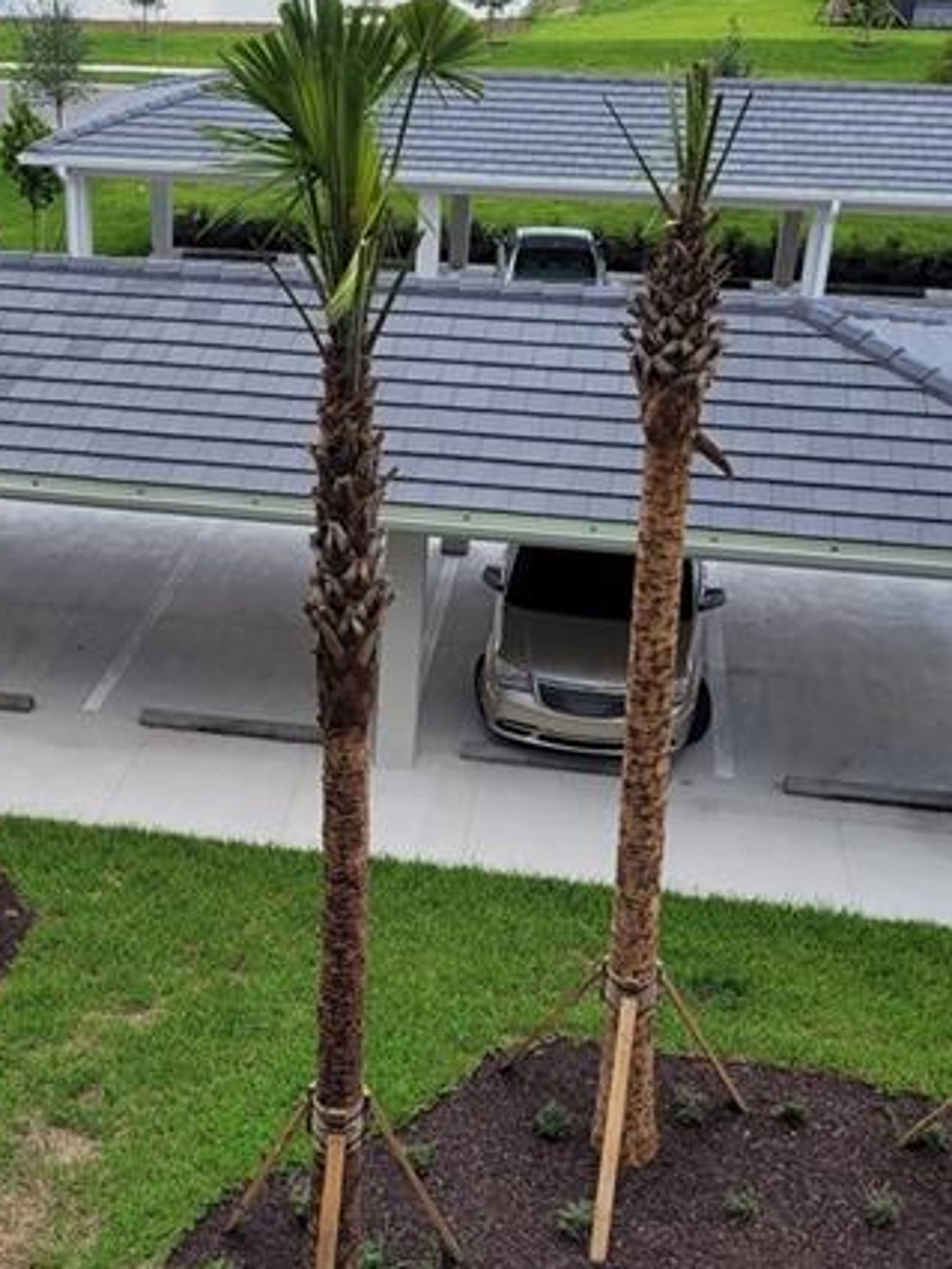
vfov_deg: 40.4
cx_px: 245
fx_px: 1723
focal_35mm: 47
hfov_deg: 30.4
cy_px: 654
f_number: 1.8
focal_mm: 5.4
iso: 40
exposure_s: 1/1186
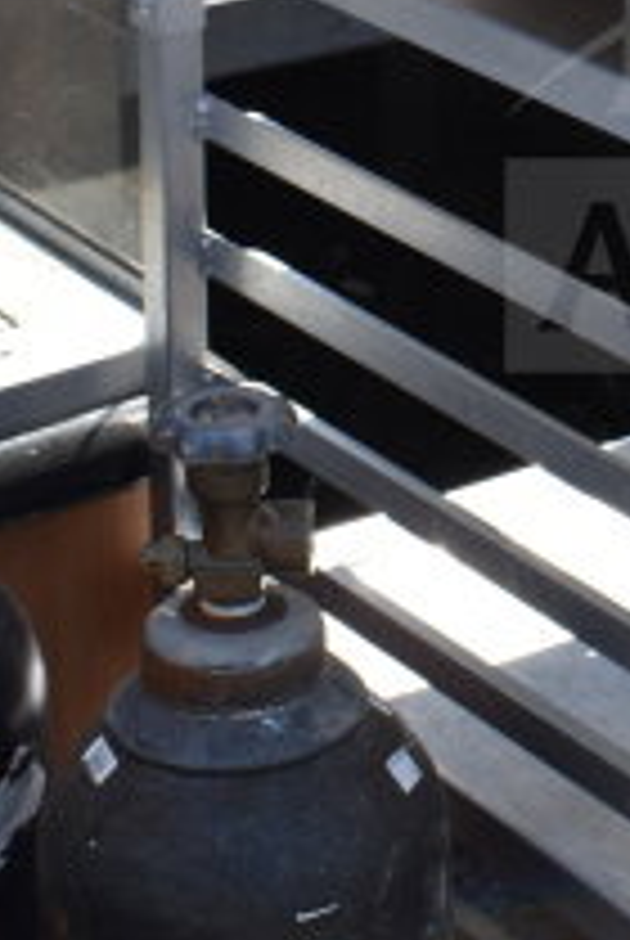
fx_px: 3087
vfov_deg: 17.0
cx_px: 1008
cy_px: 16
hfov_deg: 11.1
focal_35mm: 118
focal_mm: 18
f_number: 7.1
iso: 200
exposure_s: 1/200
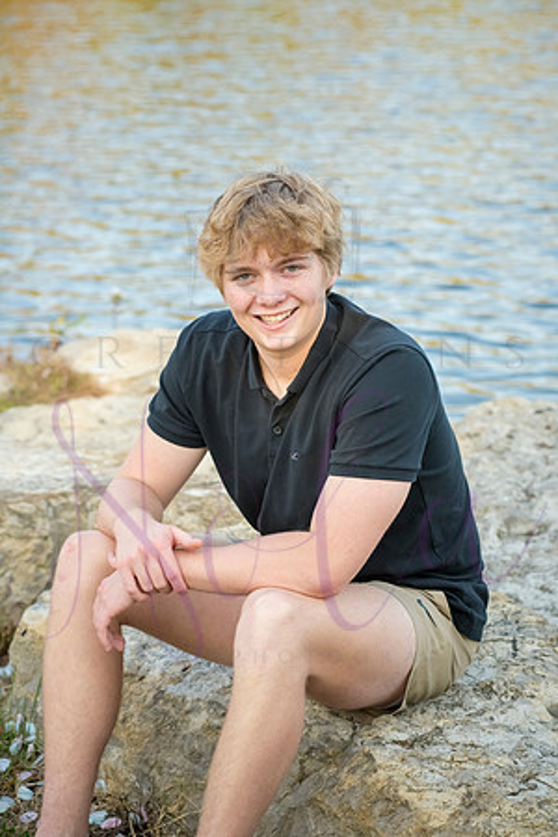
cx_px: 279
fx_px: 1999
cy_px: 418
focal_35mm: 86
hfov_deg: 15.9
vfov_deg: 23.6
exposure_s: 1/640
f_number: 6.3
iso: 800
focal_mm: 86
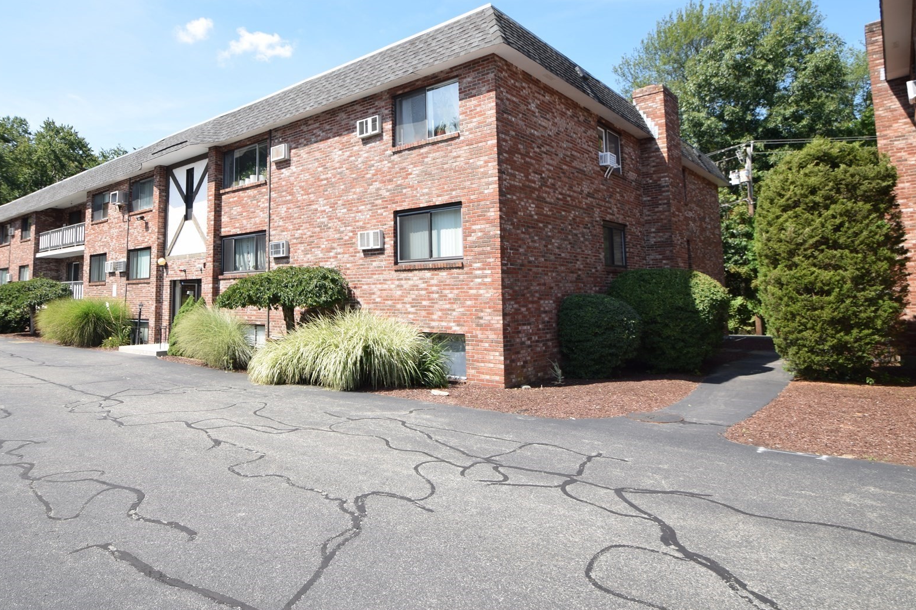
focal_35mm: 22
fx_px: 551
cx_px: 359
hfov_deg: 78.4
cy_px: 230
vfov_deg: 57.3
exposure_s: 1/200
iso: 100
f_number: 7.1
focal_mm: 11
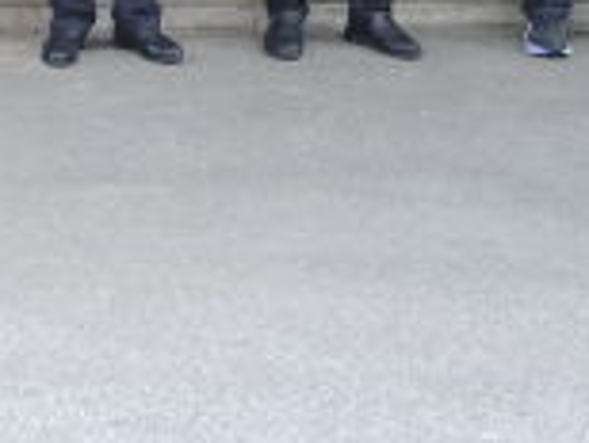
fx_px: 2318
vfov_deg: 10.3
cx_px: -317
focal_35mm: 136
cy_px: -372
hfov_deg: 13.6
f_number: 2
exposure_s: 1/100
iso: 80
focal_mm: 6
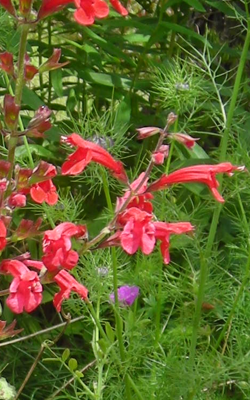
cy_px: 429
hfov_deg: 7.9
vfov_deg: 12.6
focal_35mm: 164
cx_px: -78
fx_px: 1789
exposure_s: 1/249
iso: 50
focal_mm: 6.8
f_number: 3.3
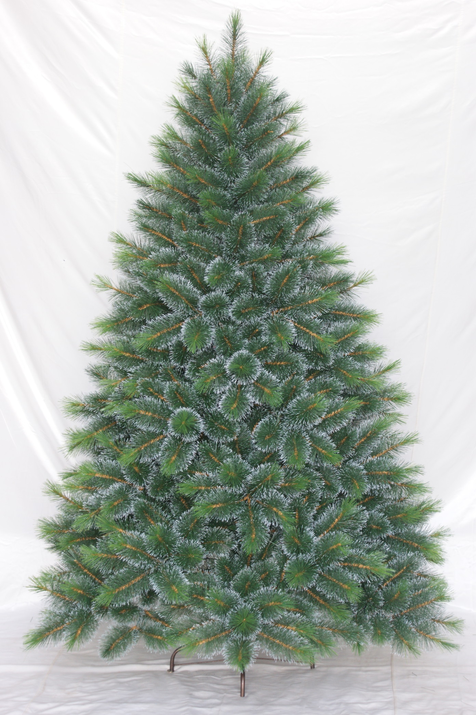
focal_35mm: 75
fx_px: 1489
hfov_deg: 18.2
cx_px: 238
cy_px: 358
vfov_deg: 27.0
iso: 400
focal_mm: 50
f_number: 5.6
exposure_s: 1/80
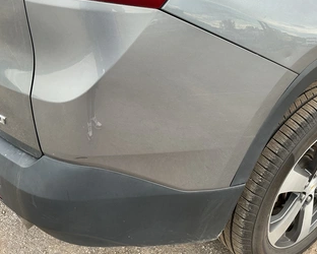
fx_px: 329
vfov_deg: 42.2
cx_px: 179
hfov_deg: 51.4
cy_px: 116
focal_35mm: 35
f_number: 1.8
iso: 20
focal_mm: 3
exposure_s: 1/205
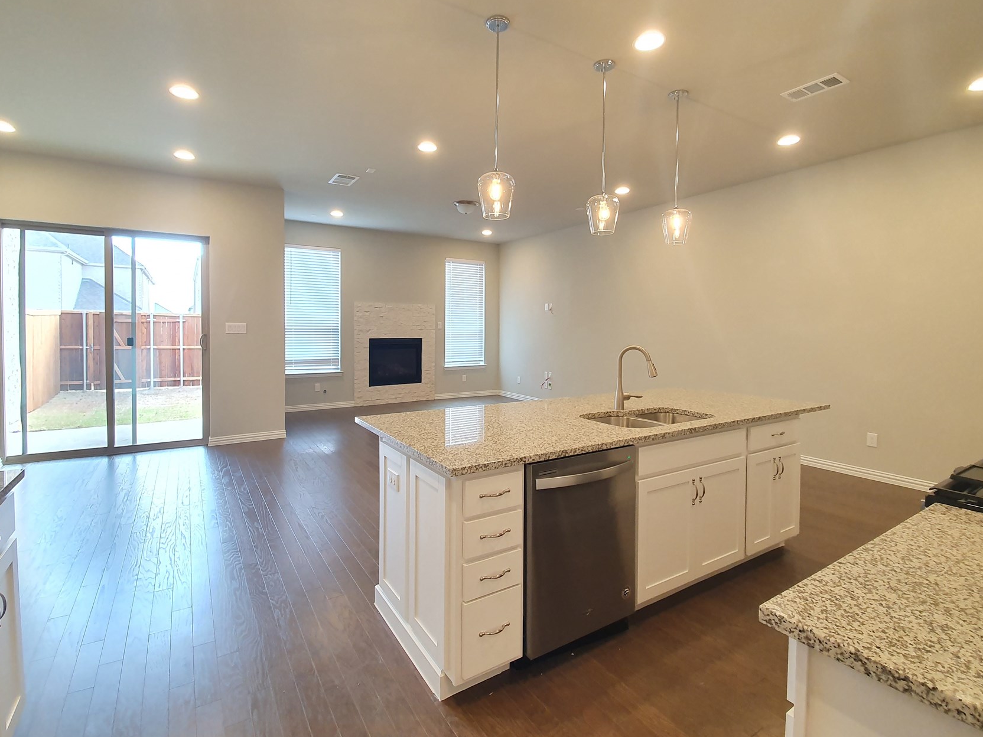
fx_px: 454
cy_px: 334
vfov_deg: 77.9
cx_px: 478
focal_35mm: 16
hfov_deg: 94.5
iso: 200
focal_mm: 1.8
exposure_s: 1/60
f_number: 2.2
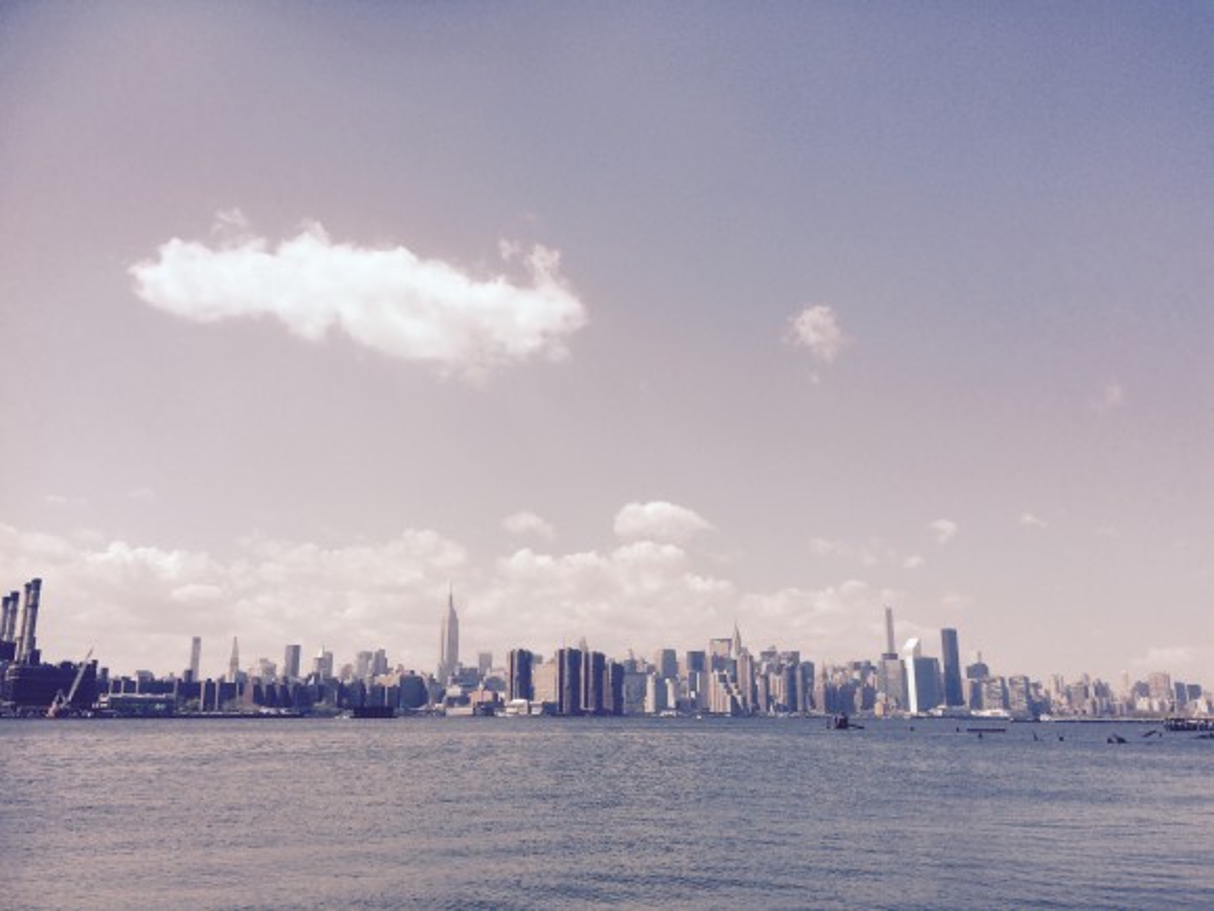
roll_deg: +1.4
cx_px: 607
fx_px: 1017
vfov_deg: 48.2
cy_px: 456
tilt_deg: +13.9
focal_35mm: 29
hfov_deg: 61.7
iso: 32
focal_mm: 4.15
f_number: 2.2
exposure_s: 1/3425
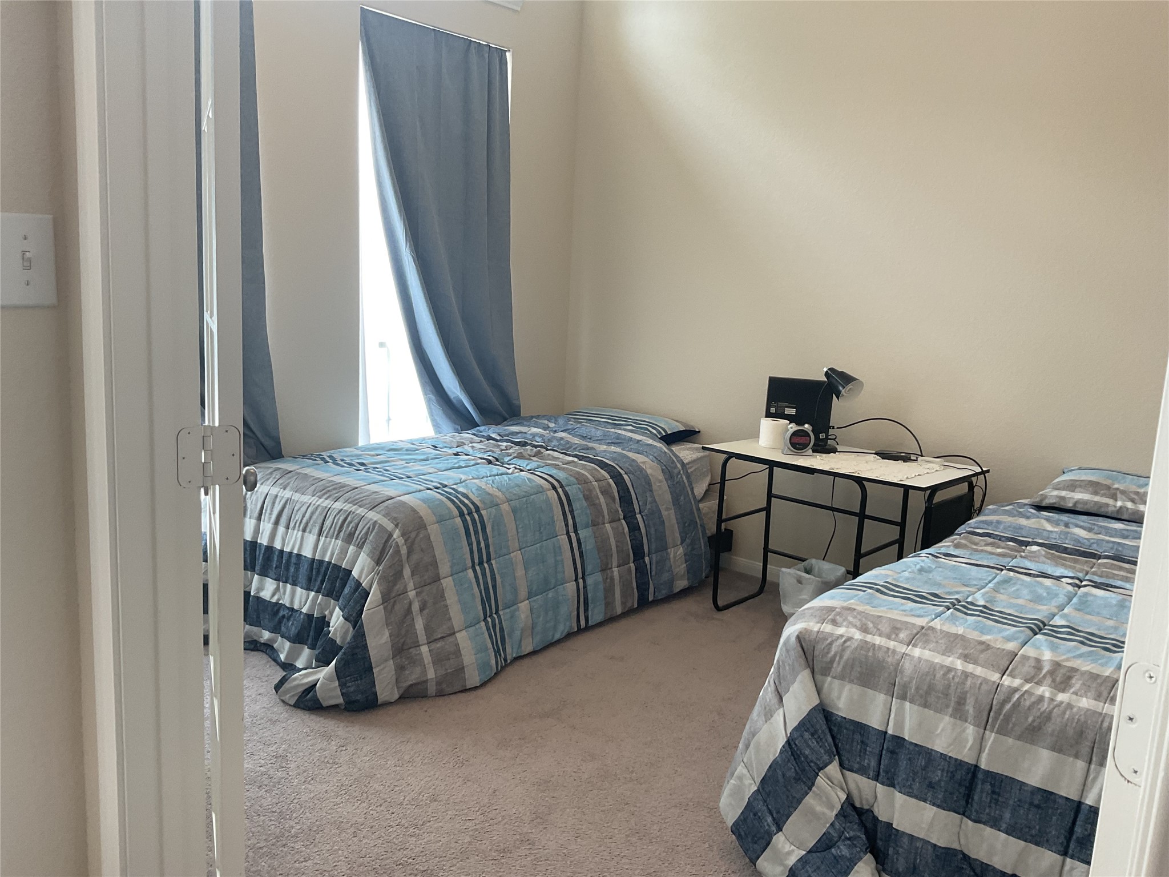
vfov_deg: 48.2
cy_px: 438
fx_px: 979
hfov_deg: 61.7
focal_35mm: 29
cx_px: 584
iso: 40
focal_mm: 3
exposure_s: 1/60
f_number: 1.8
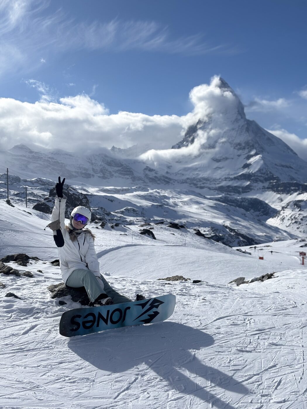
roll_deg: +1.7
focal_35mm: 52
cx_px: 154
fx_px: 615
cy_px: 204
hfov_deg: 28.0
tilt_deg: -1.8
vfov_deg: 36.8
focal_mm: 5.96
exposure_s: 1/7692
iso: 32
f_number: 1.6
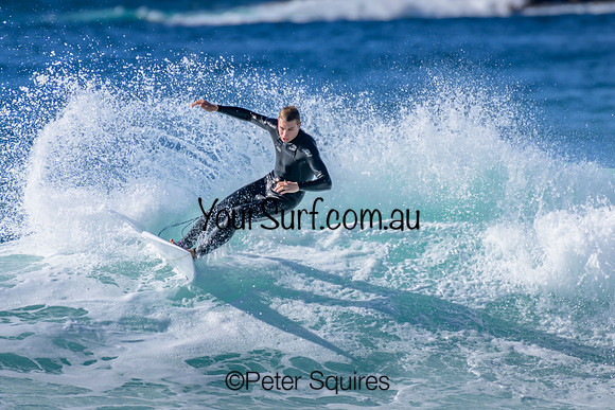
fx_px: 17087
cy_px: 205
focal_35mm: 1000
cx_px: 308
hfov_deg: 2.1
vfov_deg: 1.4
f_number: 11
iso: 800
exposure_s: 1/2000
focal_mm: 1000
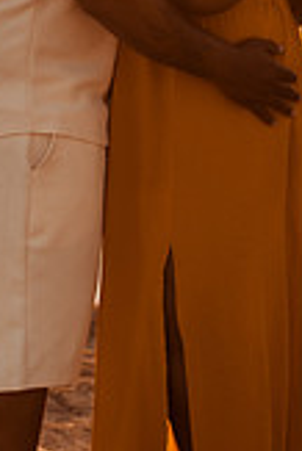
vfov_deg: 12.8
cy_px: 80
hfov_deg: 8.6
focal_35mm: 160
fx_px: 2009
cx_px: 86
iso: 100
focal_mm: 58
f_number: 1.4
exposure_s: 1/8000
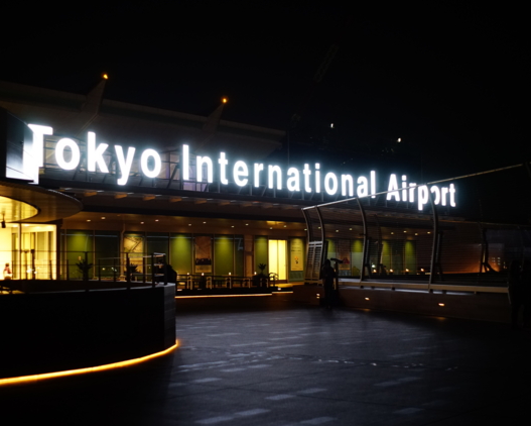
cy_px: 212
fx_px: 896
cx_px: 237
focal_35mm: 57
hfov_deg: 33.0
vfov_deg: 26.7
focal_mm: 50
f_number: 2
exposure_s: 1/40
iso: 1250
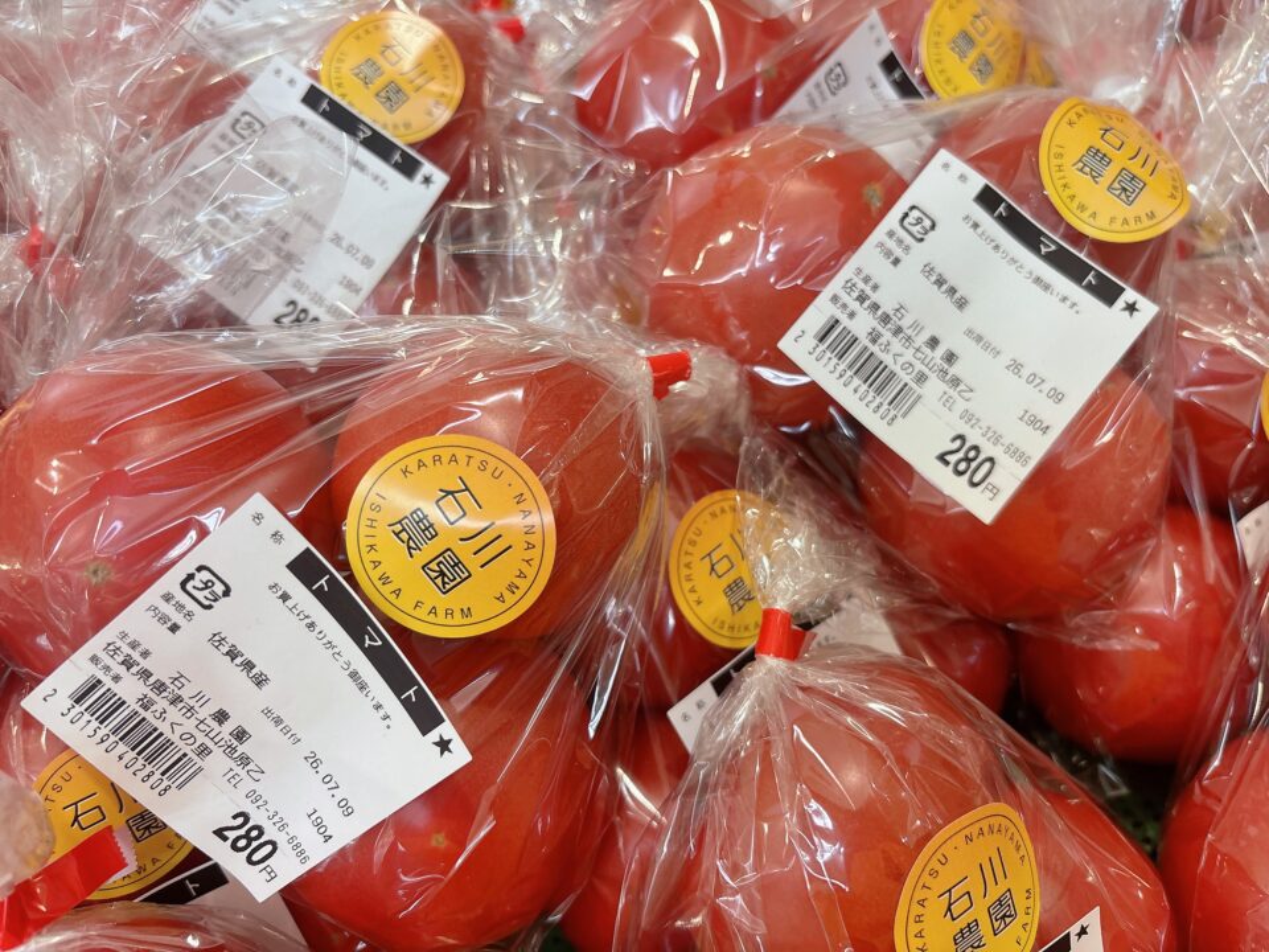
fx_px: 953
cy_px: 476
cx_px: 634
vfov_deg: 53.1
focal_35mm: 26
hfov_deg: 67.3
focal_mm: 5.96
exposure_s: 1/120
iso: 125
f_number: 1.6
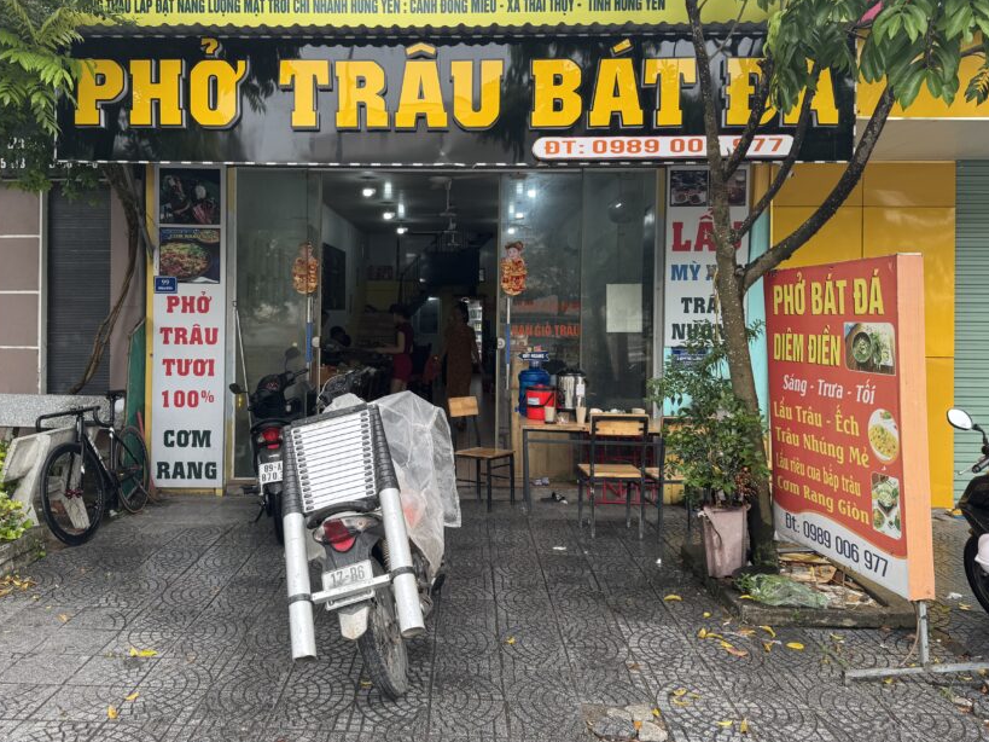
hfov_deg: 59.8
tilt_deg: +0.4
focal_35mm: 30
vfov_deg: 46.6
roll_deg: -1.1
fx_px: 857
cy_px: 315
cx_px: 432
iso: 80
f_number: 1.78
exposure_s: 1/309
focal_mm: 6.76
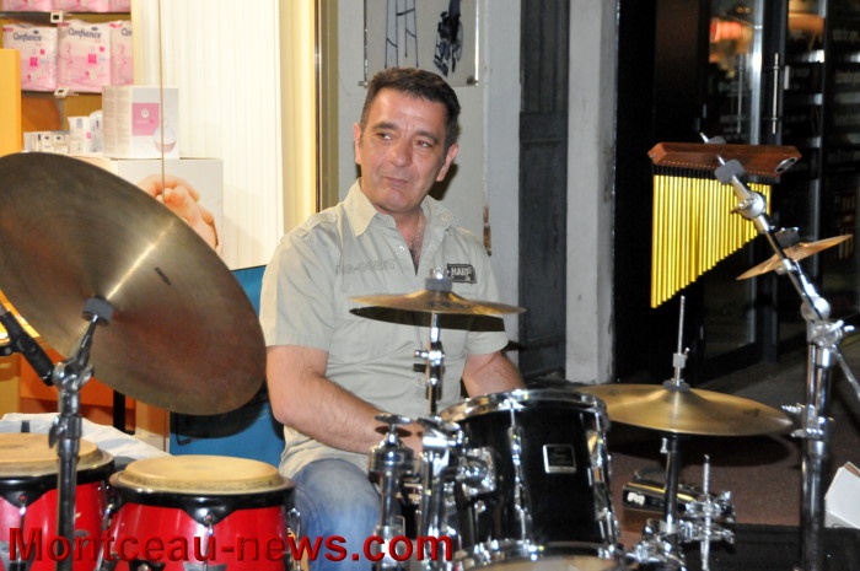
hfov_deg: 22.6
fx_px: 2147
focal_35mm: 90
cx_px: 430
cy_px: 286
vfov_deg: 15.2
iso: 3200
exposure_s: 1/60
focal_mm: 60
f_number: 7.1
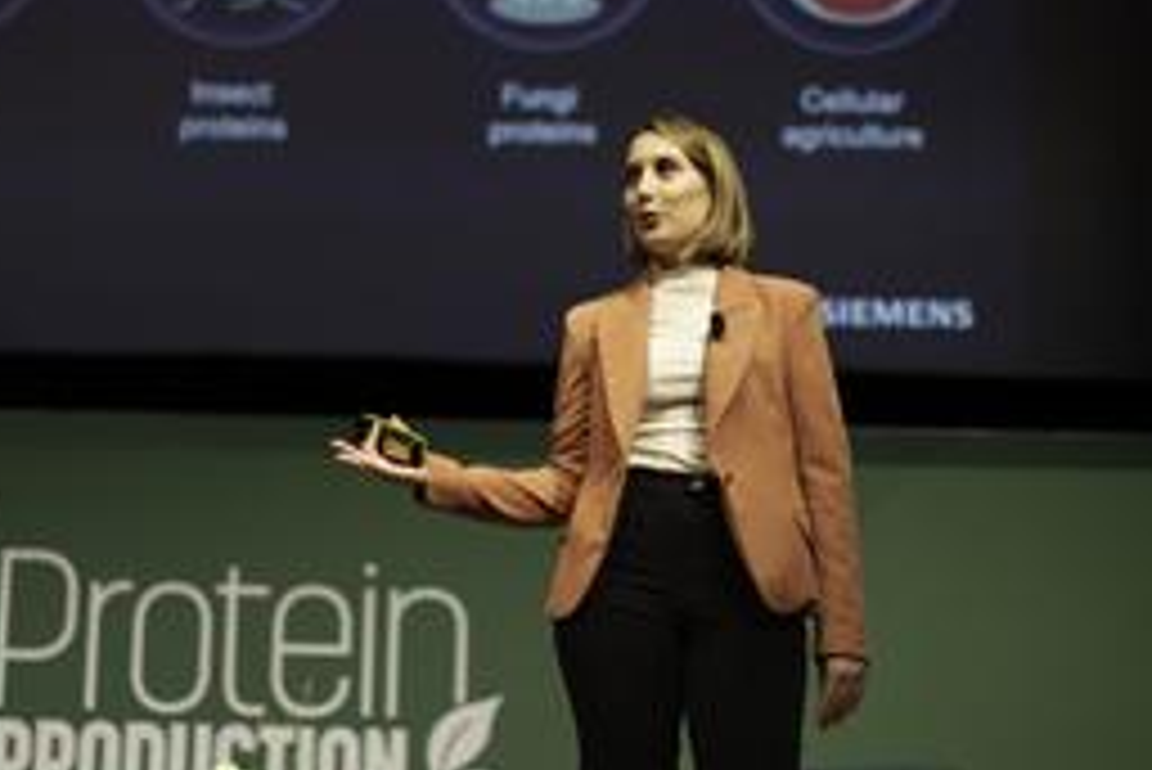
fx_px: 2497
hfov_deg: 25.9
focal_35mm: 78
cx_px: 468
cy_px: 439
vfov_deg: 17.5
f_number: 2
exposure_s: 1/100
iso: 100
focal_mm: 50
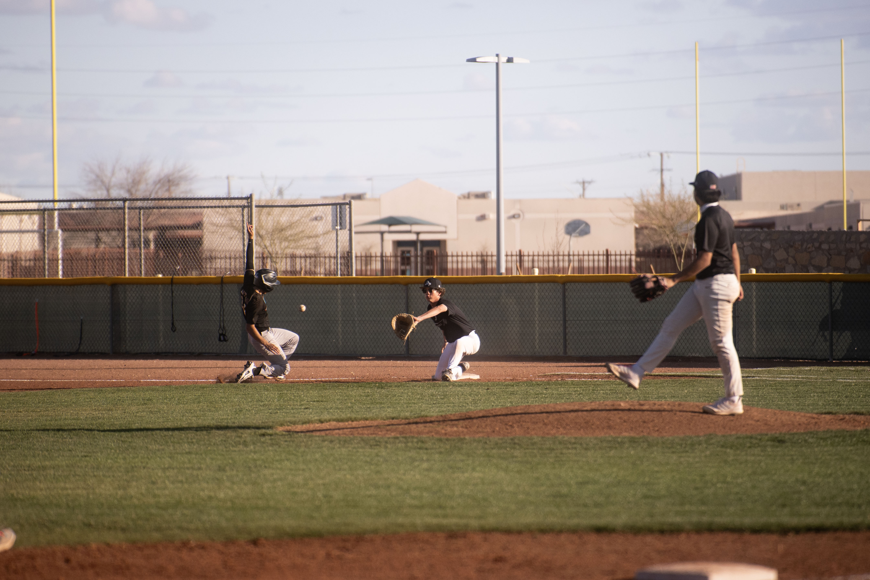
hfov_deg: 9.8
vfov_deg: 6.5
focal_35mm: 210
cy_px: 290
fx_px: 5075
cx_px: 435
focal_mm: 150
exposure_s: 1/3200
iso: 400
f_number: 2.8
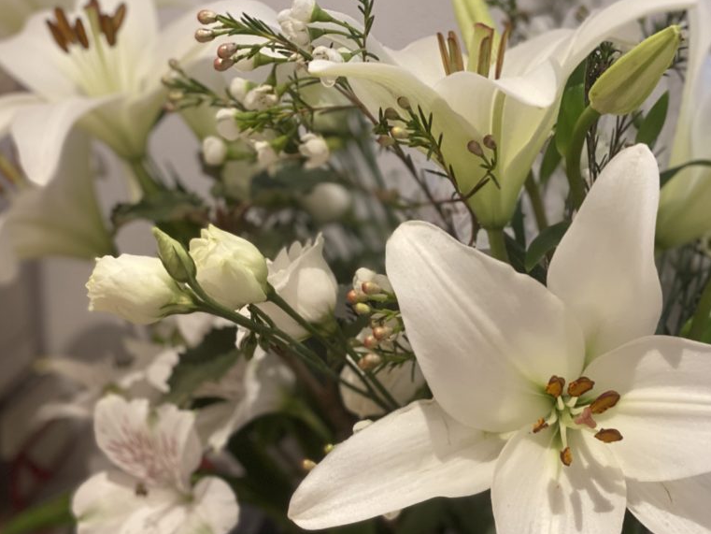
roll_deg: +0.1
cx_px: 462
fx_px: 1438
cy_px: 319
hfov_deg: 27.6
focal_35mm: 70
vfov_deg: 21.0
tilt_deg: -8.7
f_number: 2
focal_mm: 6
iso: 200
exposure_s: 1/33
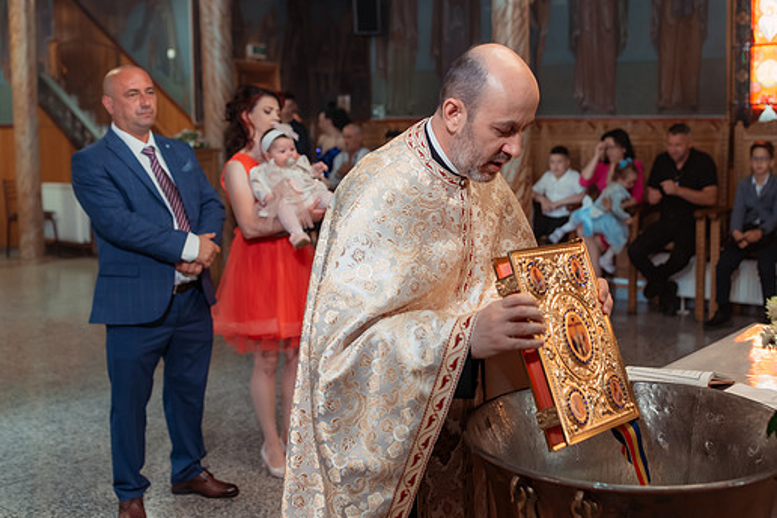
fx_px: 971
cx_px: 445
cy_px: 209
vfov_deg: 29.8
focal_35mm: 45
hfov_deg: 43.5
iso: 1600
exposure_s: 1/200
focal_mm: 35
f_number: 2.8
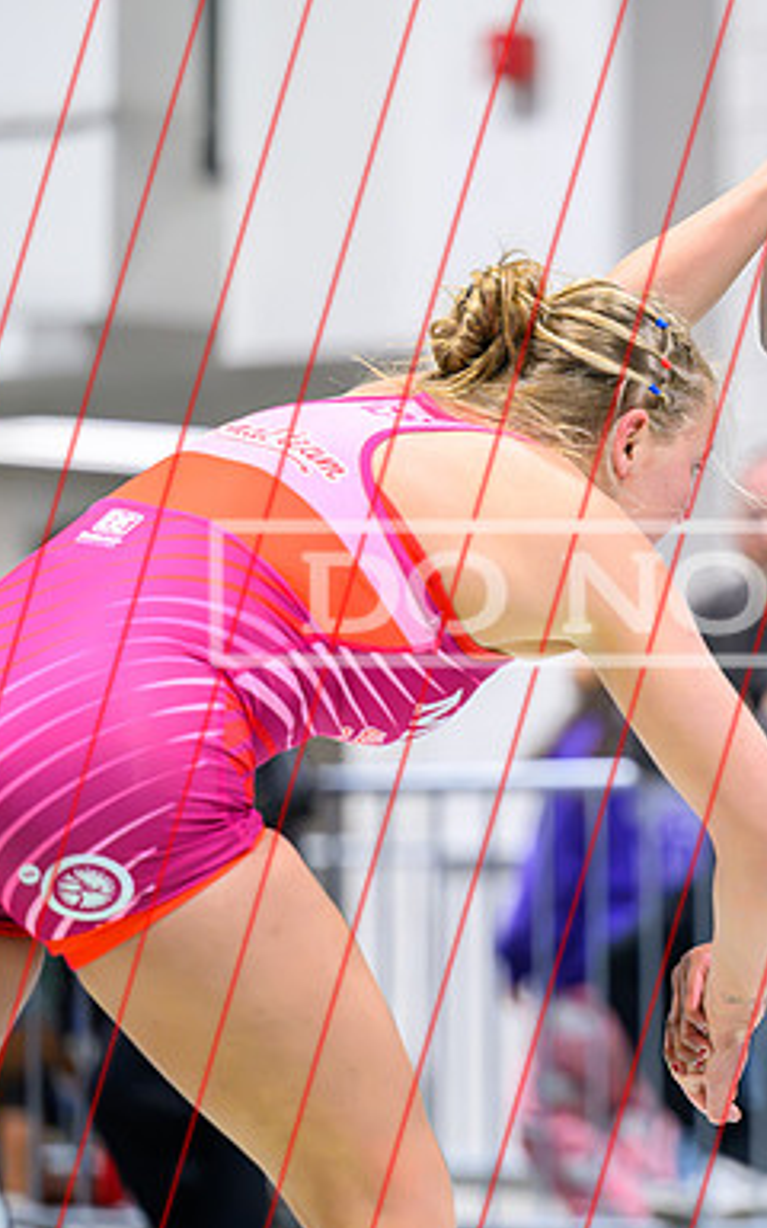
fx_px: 9599
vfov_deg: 7.3
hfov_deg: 4.6
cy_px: 614
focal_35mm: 287
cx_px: 965
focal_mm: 150
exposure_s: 1/800
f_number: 2.8
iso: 3200
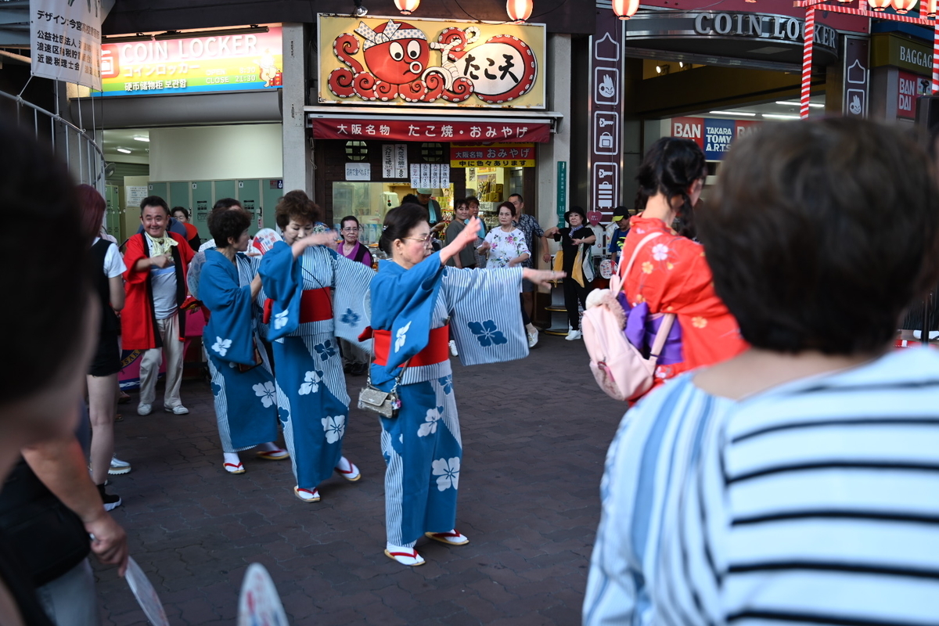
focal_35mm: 35
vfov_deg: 37.9
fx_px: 913
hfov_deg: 54.4
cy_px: 313
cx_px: 470
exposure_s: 1/40
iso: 250
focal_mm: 35
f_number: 4
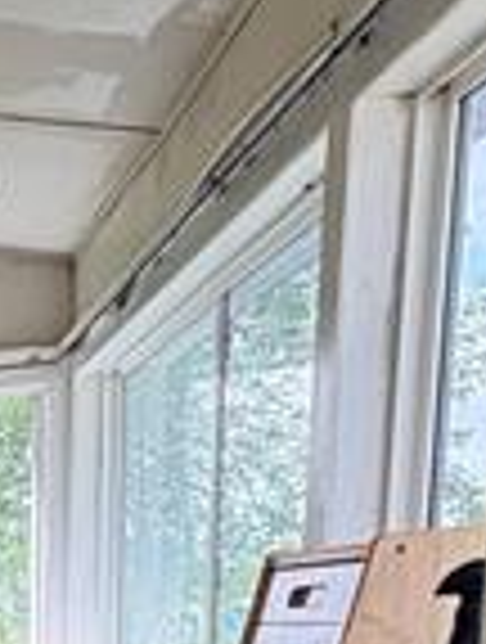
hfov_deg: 15.3
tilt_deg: -11.4
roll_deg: +4.1
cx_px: -522
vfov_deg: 21.6
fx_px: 1398
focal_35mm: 75
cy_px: 973
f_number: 2.2
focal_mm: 2.22
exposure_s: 1/173
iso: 64
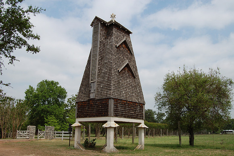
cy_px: 78
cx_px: 117
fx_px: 214
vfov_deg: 39.9
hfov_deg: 57.3
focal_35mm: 33
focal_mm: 22
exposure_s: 1/320
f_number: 10
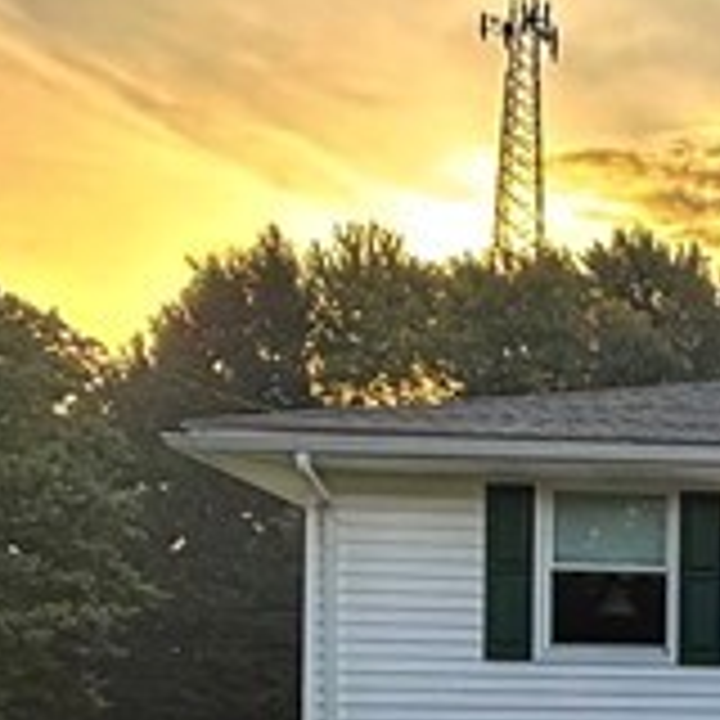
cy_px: 814
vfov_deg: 20.7
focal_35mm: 79
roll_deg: -0.2
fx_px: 1859
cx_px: 1332
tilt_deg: +1.1
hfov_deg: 17.4
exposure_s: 1/218
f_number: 2.2
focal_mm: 2.22
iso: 64
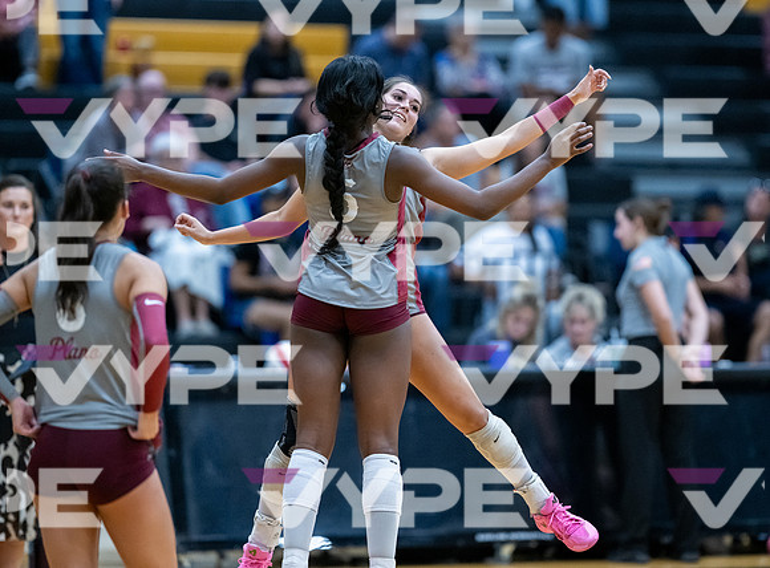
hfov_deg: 9.0
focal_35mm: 222
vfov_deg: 6.6
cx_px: 428
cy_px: 285
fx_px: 4914
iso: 3200
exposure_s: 1/1600
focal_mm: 200
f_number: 2
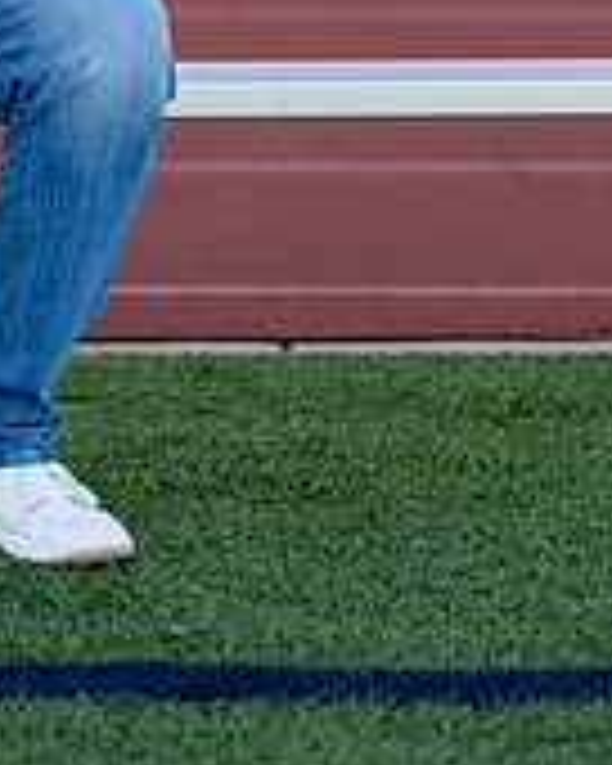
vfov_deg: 10.9
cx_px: -119
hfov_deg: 8.7
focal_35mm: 175
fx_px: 3962
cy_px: -50
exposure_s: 1/1000
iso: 100
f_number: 1.2
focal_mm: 50
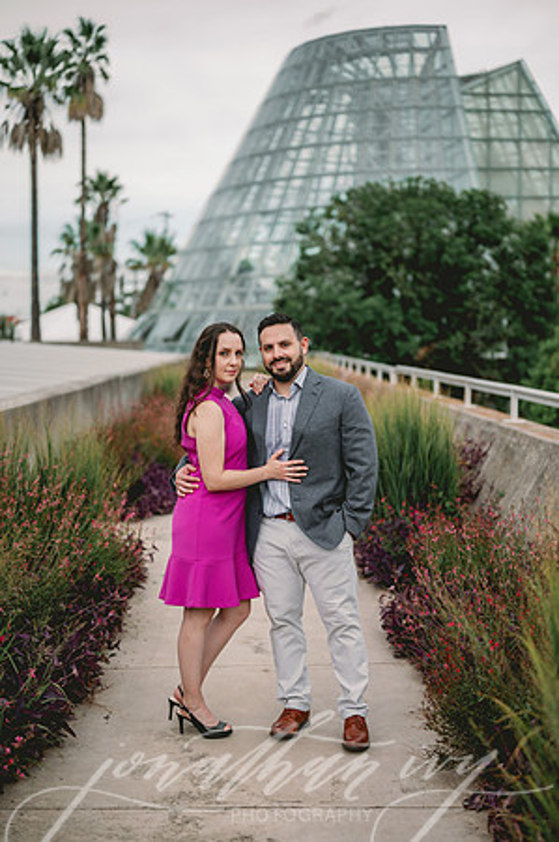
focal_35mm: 50
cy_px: 421
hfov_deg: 26.9
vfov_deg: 39.6
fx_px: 1167
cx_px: 280
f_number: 2
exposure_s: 1/800
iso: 80
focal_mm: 50
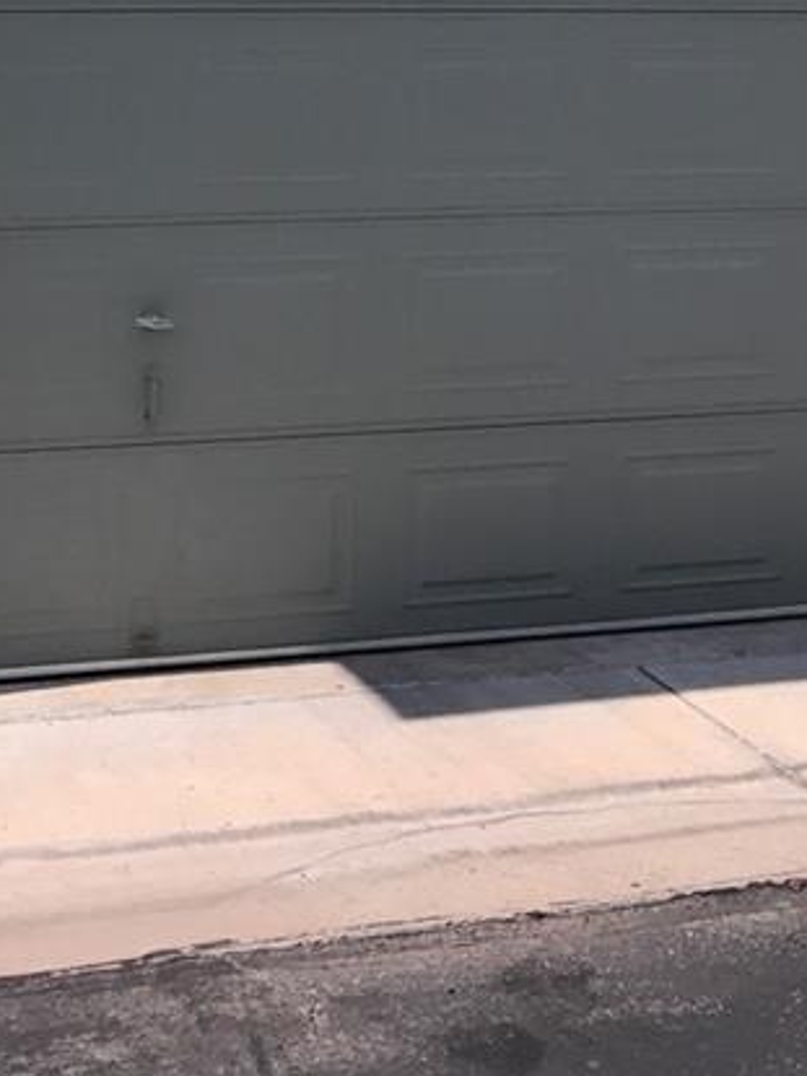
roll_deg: -0.3
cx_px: 324
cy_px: -353
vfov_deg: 21.6
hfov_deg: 18.2
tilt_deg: +9.3
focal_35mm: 81
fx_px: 2519
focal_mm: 3.99
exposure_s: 1/2179
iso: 20
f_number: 1.8
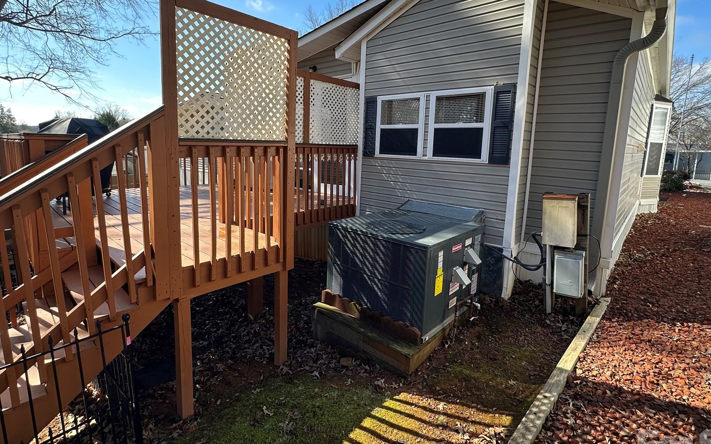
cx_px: 341
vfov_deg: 64.7
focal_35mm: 18
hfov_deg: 91.0
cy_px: 189
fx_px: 349
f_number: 2.2
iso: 40
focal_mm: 2.22
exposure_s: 1/404
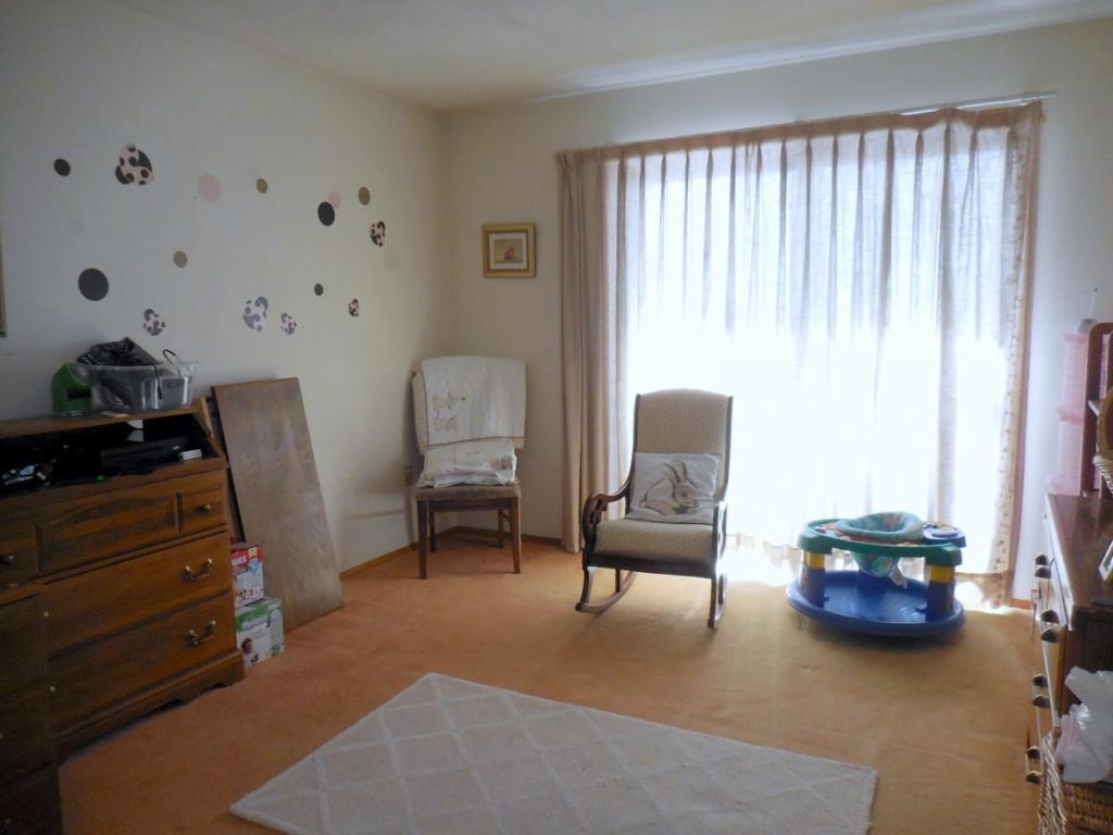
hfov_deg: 69.4
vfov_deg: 54.9
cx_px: 556
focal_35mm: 25
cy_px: 418
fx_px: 804
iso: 400
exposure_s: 1/80
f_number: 3.7
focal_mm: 4.5
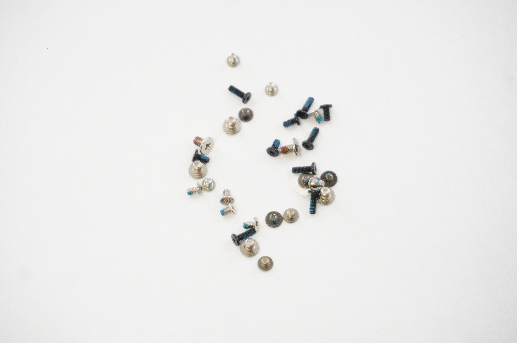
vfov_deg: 18.1
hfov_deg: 27.0
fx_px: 1076
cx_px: 258
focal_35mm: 75
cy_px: 172
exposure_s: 1/320
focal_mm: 50
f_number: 5.6
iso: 6400
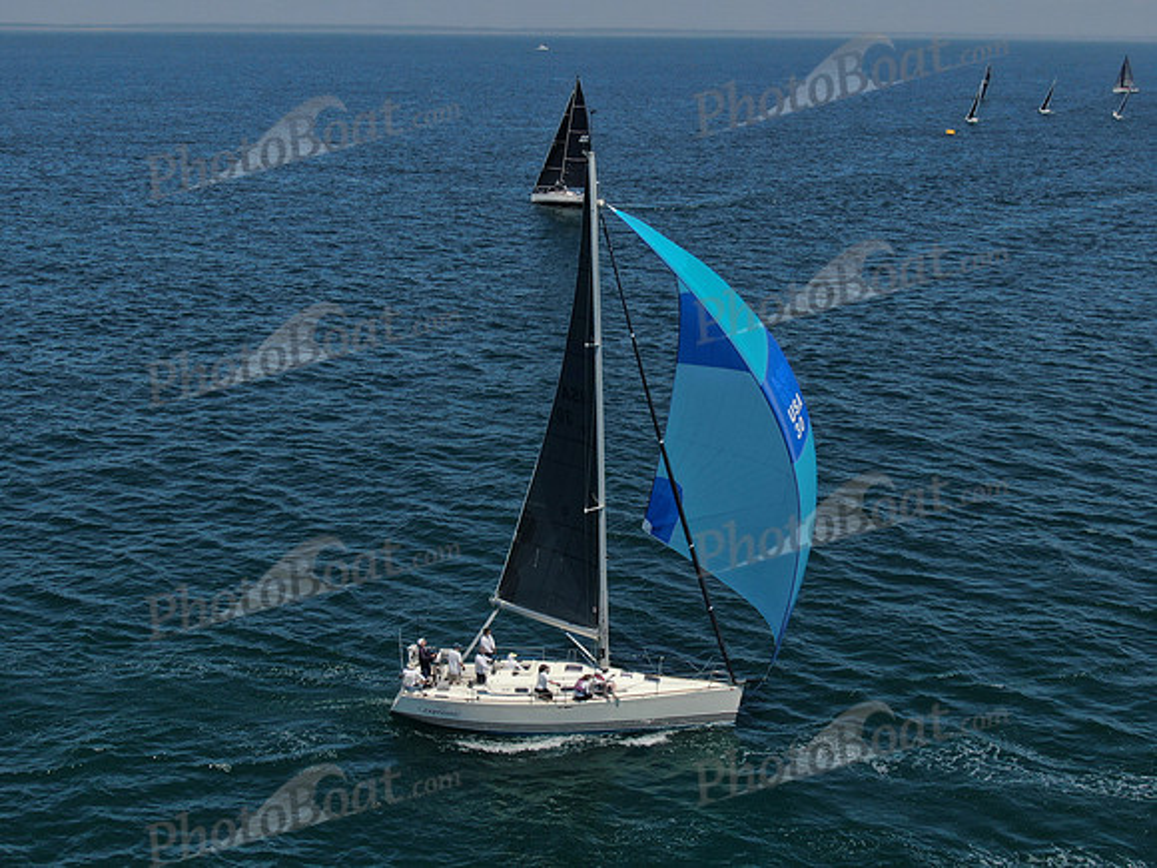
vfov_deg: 30.3
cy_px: 434
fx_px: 1604
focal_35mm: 48
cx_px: 578
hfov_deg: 39.7
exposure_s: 1/1600
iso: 100
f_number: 3.8
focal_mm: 8.6
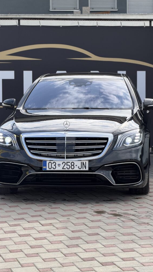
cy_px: 135
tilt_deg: -4.4
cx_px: 78
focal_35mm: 110
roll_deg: +0.6
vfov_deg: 19.5
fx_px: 794
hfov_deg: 11.0
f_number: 2.8
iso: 50
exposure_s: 1/638
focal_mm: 16.89
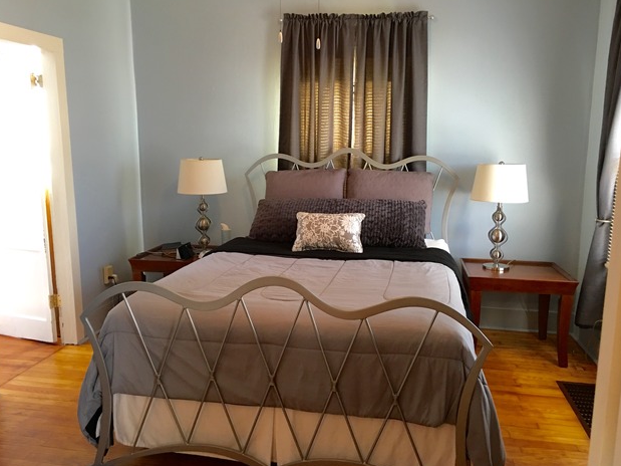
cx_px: 314
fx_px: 538
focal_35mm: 30
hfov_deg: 60.0
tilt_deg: -8.7
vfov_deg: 46.8
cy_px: 238
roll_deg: -0.5
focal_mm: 4.15
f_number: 2.2
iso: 80
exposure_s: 1/15
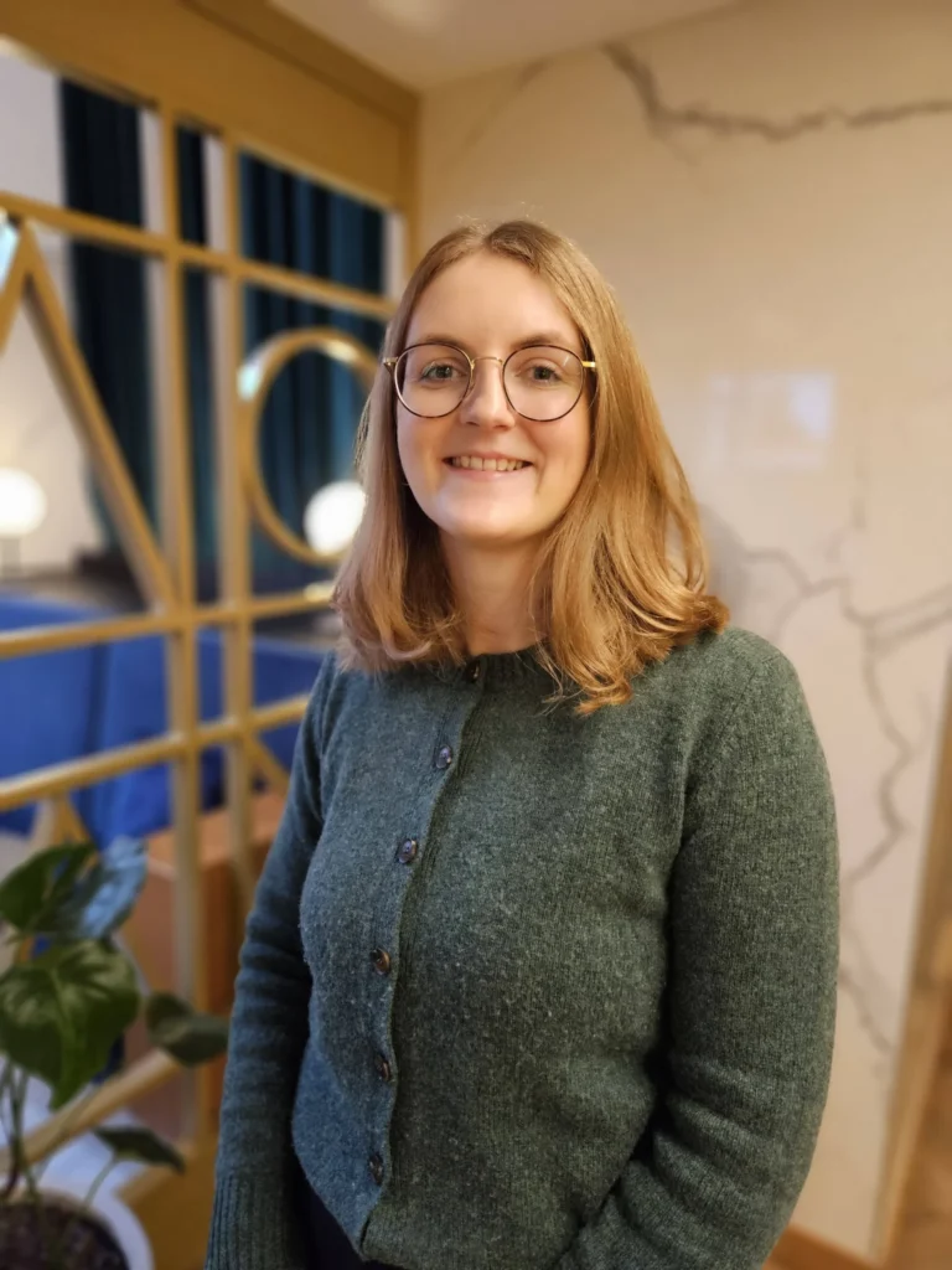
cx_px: 476
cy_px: 635
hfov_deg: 58.9
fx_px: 843
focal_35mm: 23
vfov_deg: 73.9
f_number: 1.8
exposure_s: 1/100
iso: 800
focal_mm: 5.4
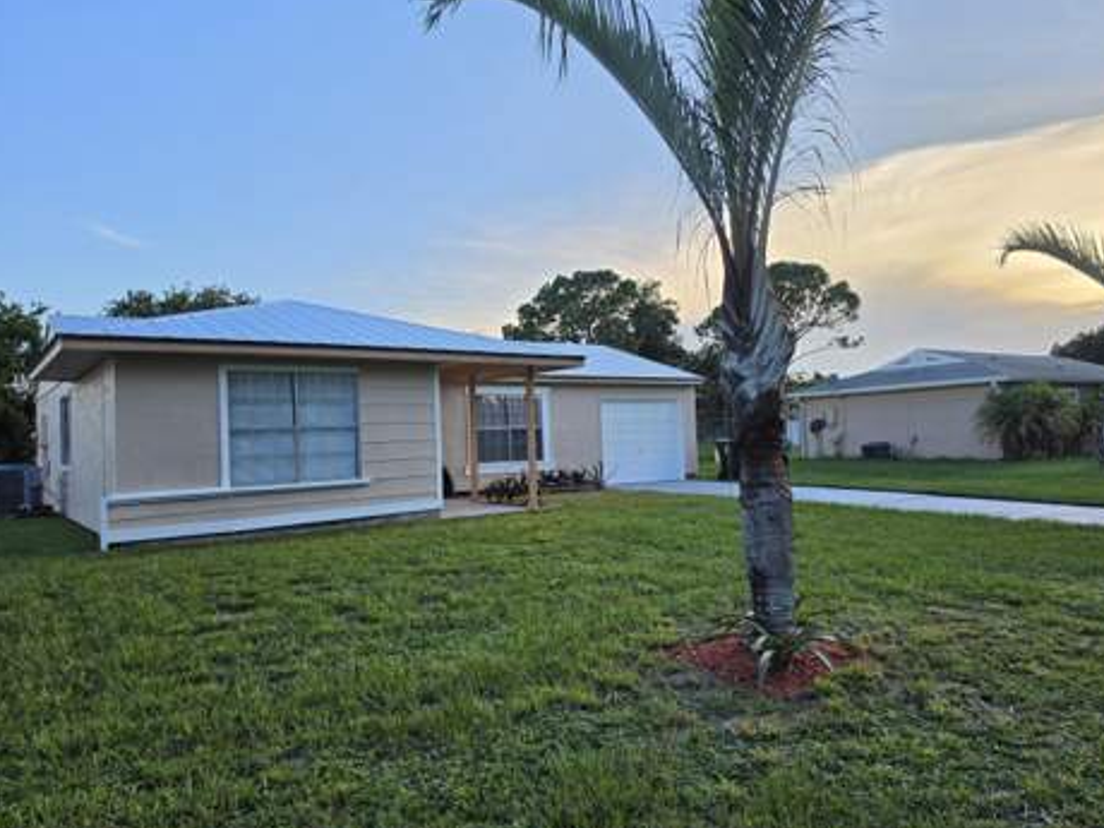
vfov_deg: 56.8
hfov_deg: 71.6
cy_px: 412
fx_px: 765
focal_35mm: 24
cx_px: 562
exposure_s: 1/359
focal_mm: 6.5
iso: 20
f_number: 1.4
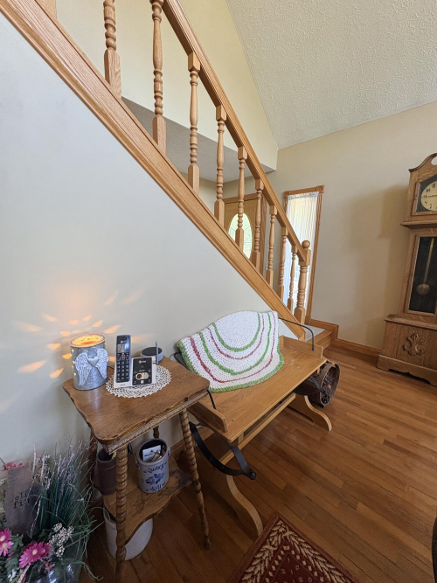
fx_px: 236
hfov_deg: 85.7
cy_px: 292
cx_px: 218
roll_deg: -1.4
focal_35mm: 14
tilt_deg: -9.7
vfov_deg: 102.1
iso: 125
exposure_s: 1/60
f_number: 2.2
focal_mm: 2.22
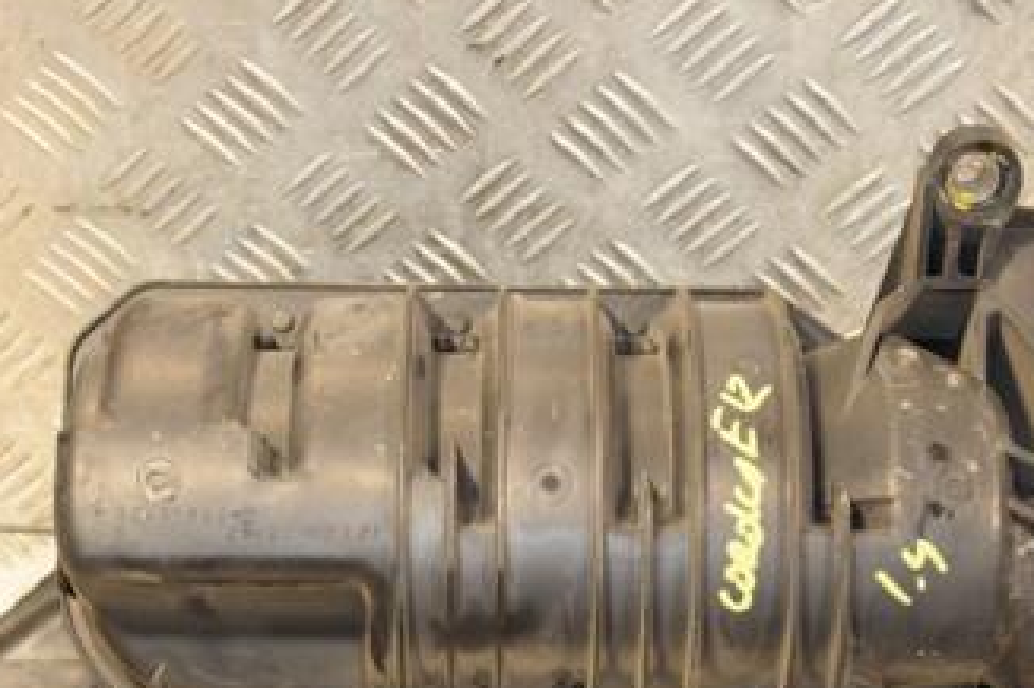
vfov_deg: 14.4
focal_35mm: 94
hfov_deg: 21.7
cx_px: 514
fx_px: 2698
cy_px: 609
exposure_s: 1/100
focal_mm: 34
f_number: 5
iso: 800
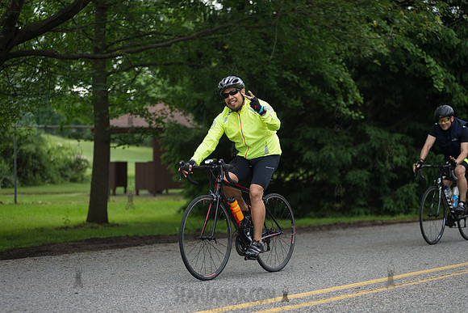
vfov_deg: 15.9
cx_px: 234
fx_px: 1118
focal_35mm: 86
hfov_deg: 23.6
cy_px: 156
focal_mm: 86
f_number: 2.8
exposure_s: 1/800
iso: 200
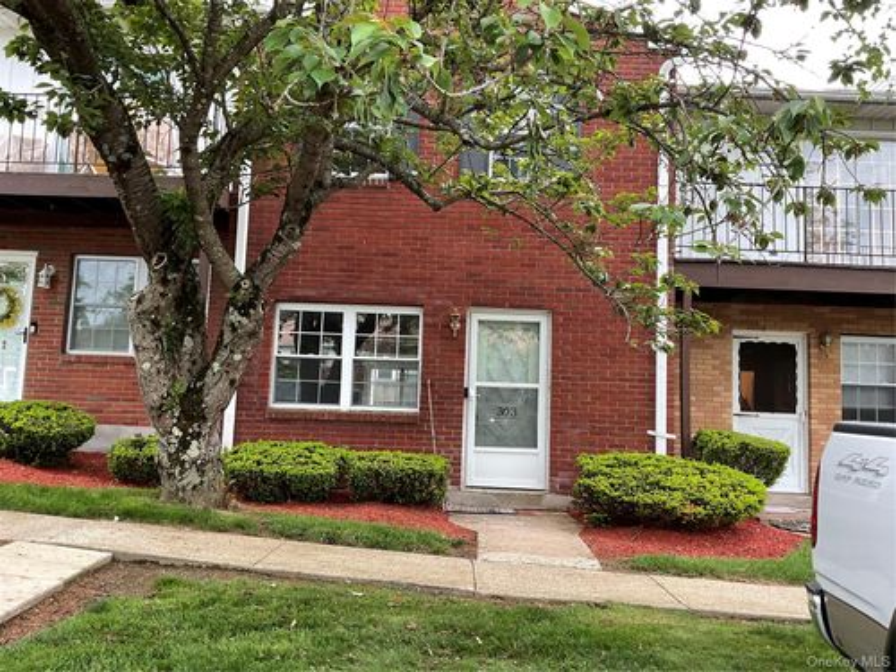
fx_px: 751
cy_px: 336
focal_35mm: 29
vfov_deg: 48.2
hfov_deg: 61.7
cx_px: 448
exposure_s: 1/60
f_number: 1.8
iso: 50
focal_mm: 3
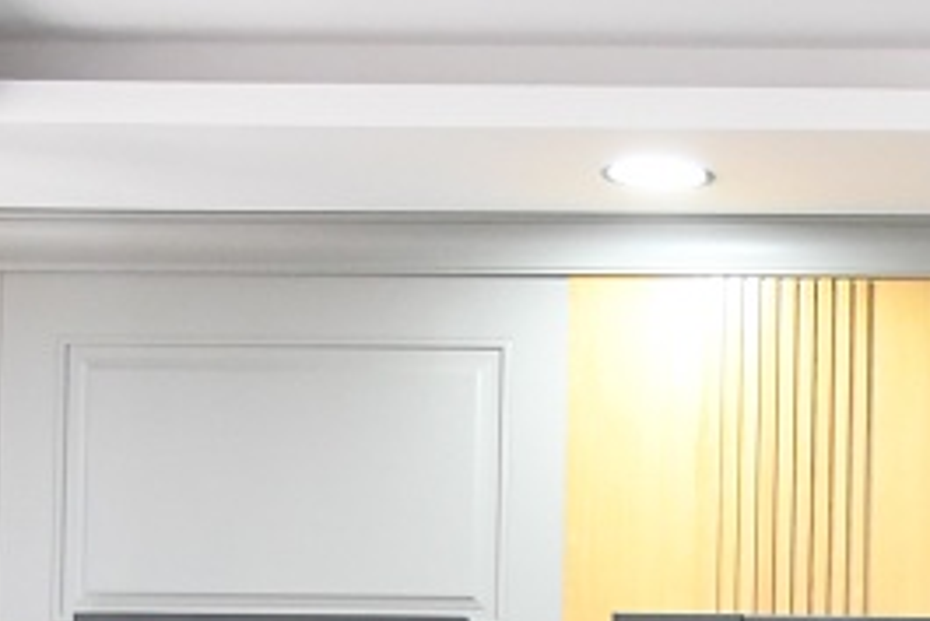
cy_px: 1214
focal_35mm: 155
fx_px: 4006
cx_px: 1200
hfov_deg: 12.8
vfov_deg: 8.4
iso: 3200
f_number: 3.8
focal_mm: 24
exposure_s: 1/80
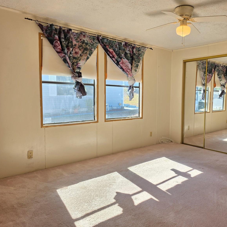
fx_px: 208
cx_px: 154
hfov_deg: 55.9
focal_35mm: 28
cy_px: 114
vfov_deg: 57.3
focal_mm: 6.3
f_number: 1.7
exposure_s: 1/359
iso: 50
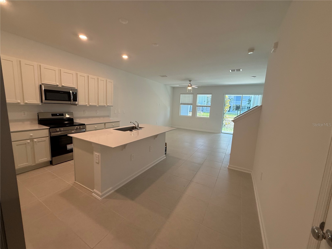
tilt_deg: -8.2
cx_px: 166
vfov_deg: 85.7
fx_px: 134
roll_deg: -4.7
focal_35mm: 14
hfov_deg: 102.1
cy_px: 124
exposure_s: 1/120
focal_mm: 2.22
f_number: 2.2
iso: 160
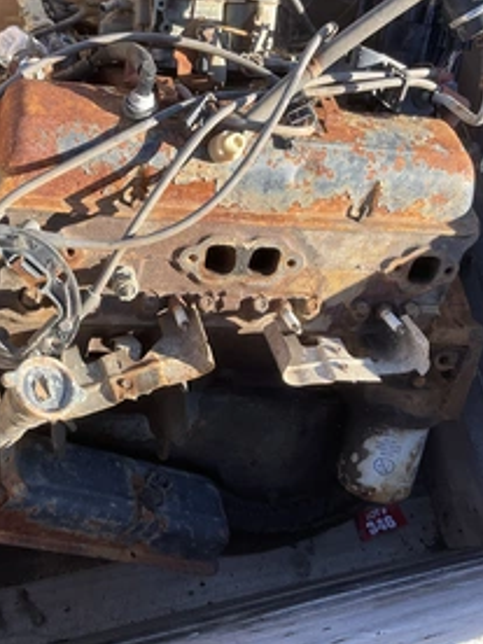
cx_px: 168
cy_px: 306
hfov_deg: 34.1
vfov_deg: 44.8
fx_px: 781
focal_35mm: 42
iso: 25
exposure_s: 1/358
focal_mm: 3
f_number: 1.8
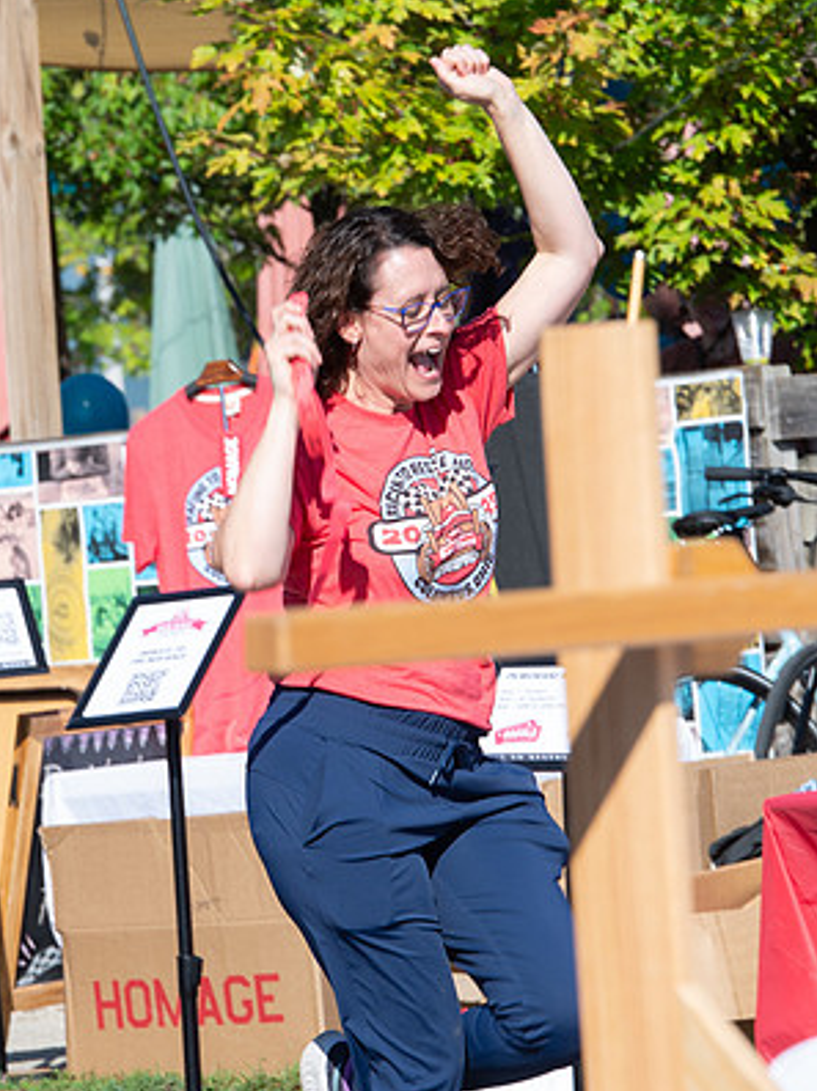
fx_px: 10465
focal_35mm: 332
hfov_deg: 4.5
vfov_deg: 6.0
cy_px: 456
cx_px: 326
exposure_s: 1/250
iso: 200
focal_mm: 175
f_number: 10
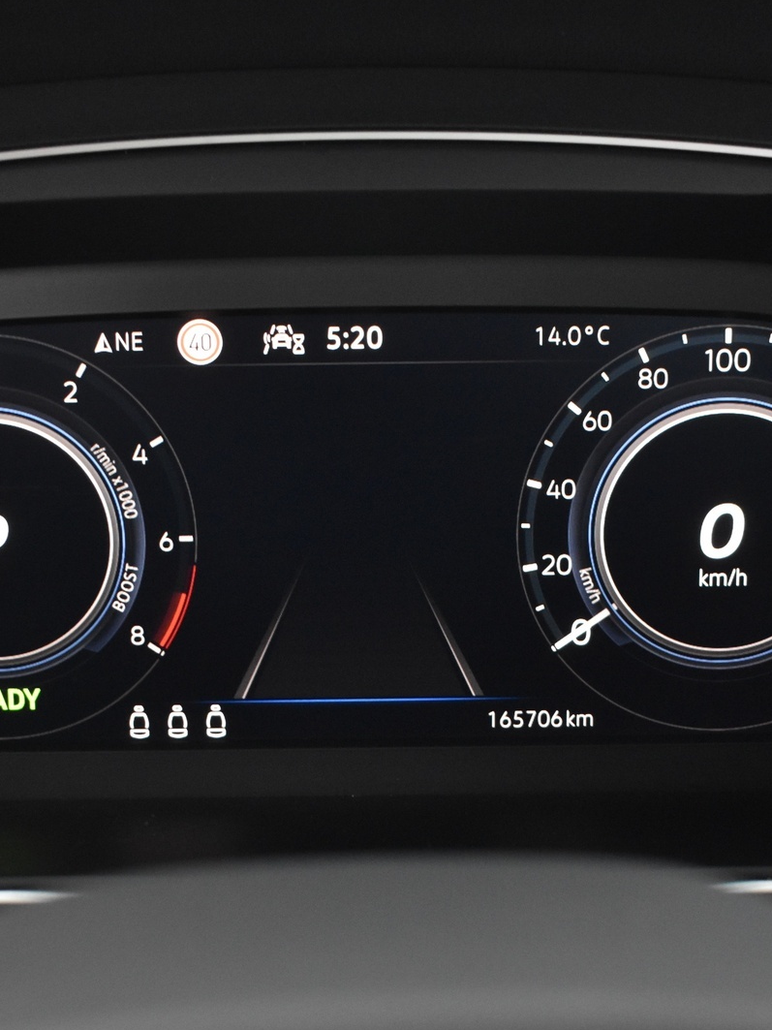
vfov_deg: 30.4
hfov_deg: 23.0
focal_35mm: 64
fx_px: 1896
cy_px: 519
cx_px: 351
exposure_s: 1/15
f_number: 4.2
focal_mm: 29
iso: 3200
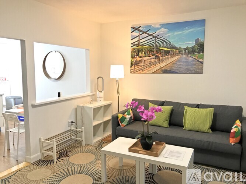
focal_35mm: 28
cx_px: 123
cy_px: 92
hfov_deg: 63.5
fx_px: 199
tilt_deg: -8.1
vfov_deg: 49.7
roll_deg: -0.1
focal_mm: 3.99
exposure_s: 1/24
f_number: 1.8
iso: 40
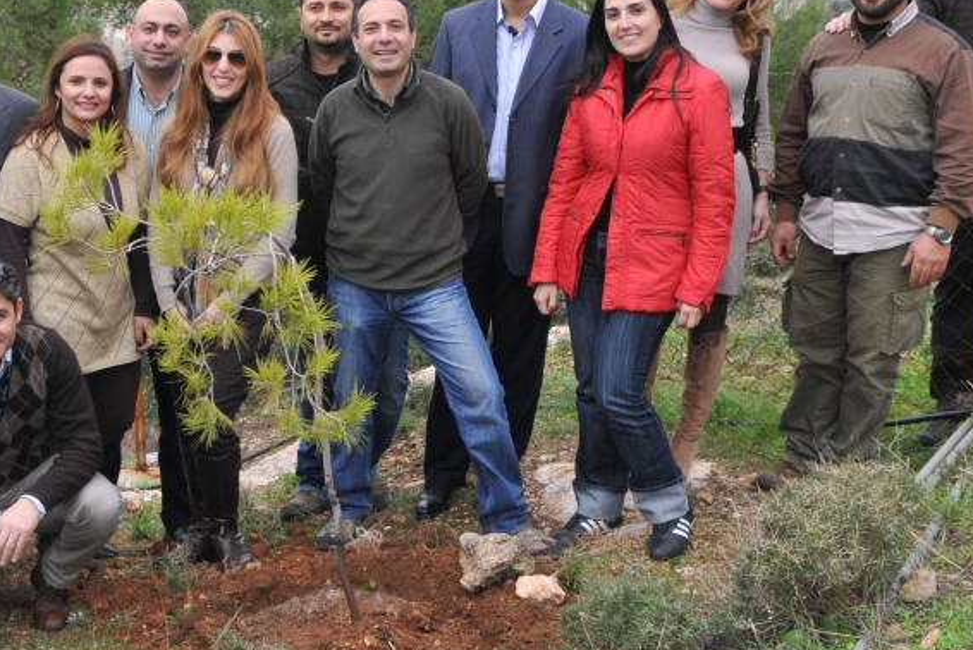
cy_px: 179
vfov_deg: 20.8
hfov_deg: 30.4
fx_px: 1758
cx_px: 244
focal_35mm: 65
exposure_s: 1/160
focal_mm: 24
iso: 640
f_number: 8
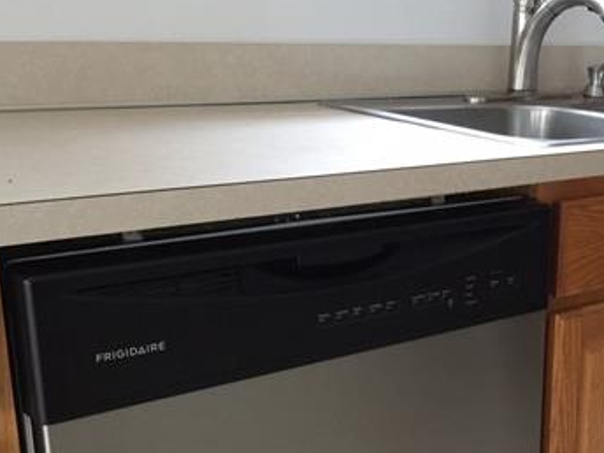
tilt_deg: -17.1
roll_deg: -2.3
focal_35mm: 54
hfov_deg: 33.9
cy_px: 298
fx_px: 942
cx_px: 527
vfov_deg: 26.9
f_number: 2.2
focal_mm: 4.15
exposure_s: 1/10
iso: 125
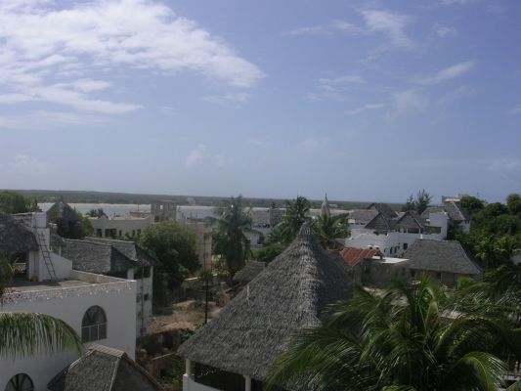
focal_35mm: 38
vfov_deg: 37.7
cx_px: 260
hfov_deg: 49.0
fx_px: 572
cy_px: 196
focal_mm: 5.8
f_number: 5.6
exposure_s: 1/1100
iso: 71
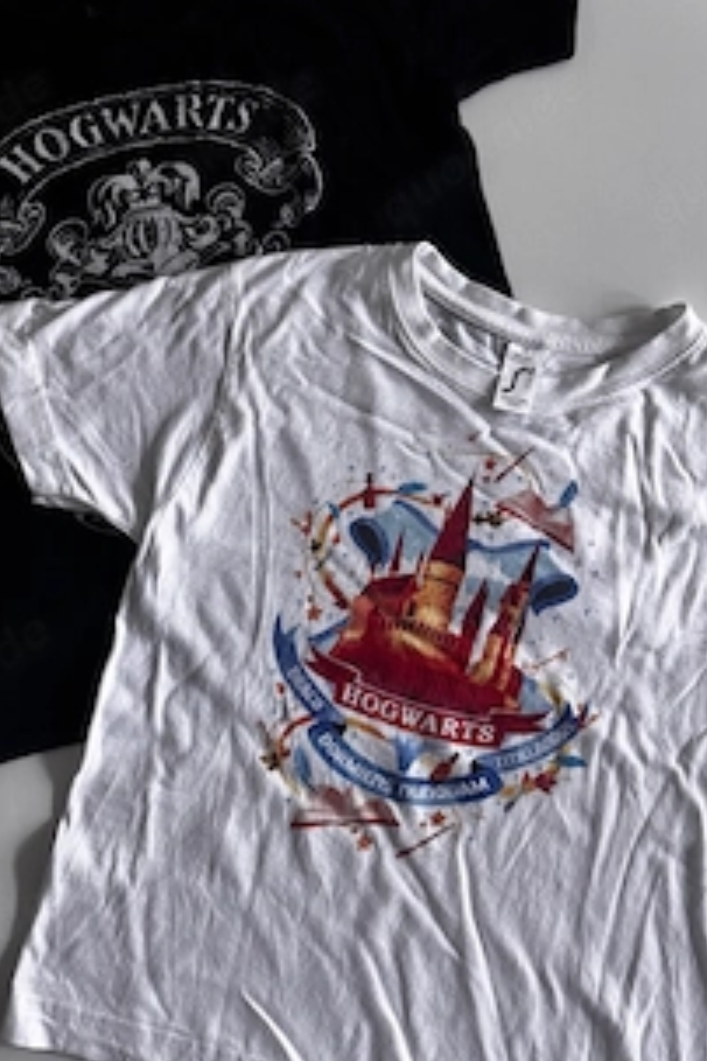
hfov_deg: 39.8
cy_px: 459
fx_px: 972
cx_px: 290
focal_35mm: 33
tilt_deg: -82.7
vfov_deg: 57.0
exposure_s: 1/60
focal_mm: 6.76
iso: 500
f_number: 1.78
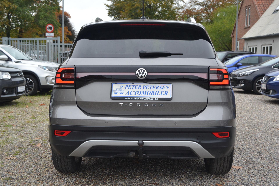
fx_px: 372
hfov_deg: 41.1
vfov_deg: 28.1
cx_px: 140
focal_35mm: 48
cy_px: 93
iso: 180
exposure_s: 1/125
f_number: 5.6
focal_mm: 32
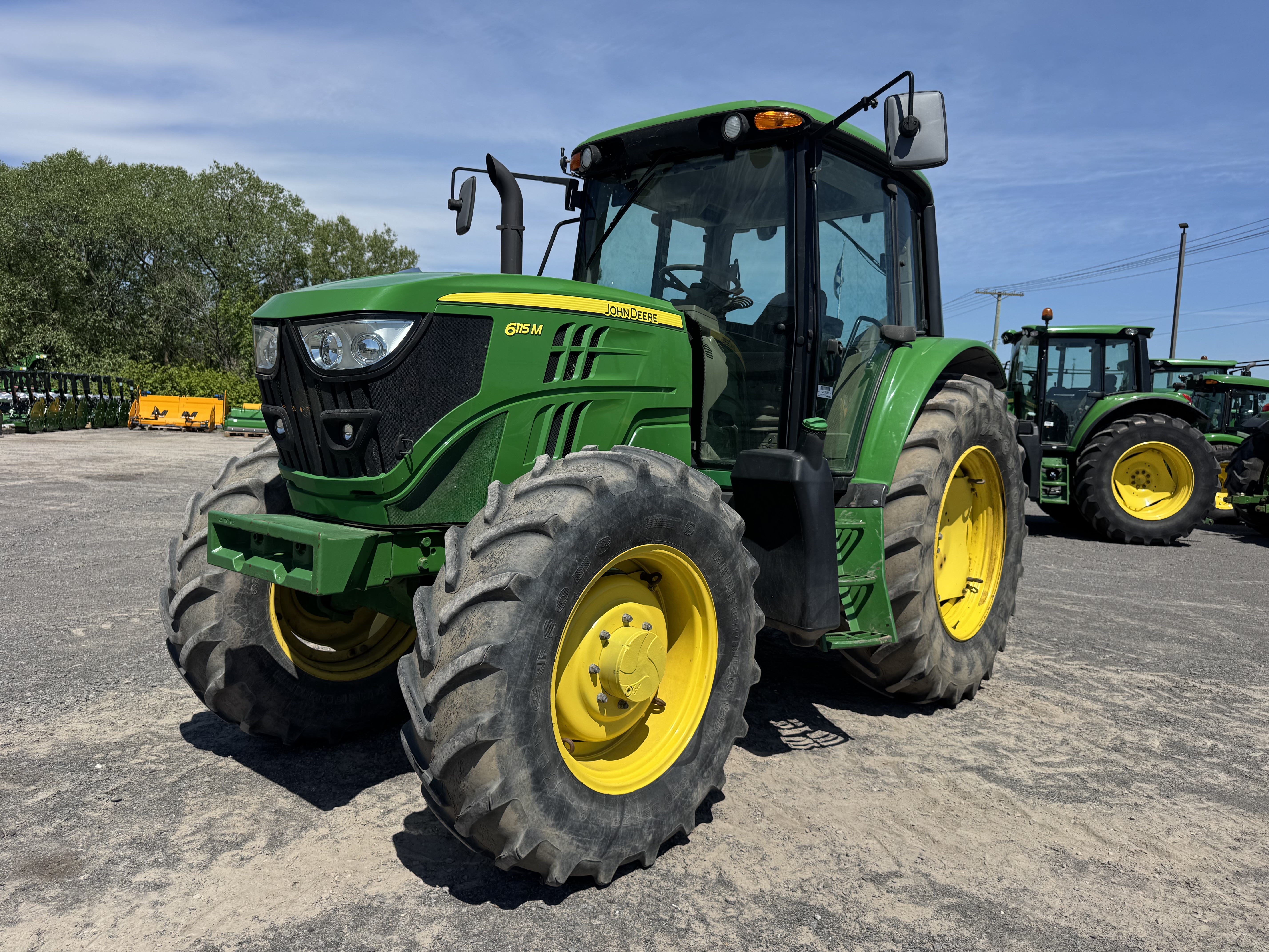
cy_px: 476
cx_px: 634
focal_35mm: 24
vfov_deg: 56.8
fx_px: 880
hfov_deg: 71.6
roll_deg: -1.7
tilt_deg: -2.9
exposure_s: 1/5348
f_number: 1.78
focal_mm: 6.76
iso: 80
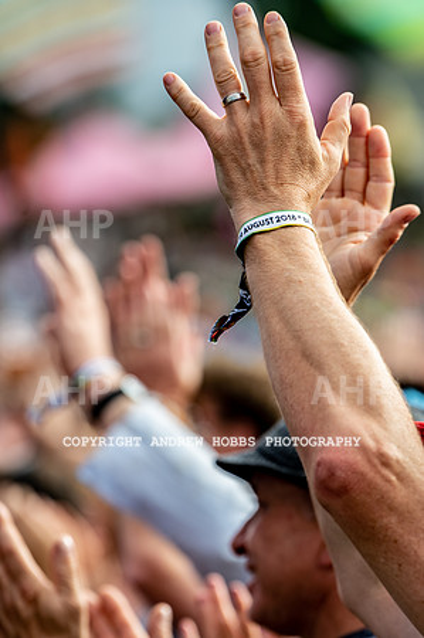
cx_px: 269
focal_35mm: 317
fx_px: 5617
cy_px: 337
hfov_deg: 4.3
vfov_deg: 6.5
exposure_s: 1/500
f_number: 4
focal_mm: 200
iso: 110
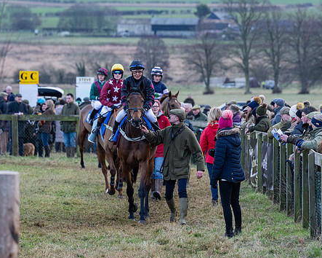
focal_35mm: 301
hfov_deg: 6.4
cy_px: 128
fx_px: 2867
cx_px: 158
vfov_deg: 5.1
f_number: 4
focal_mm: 140
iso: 800
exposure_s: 1/400
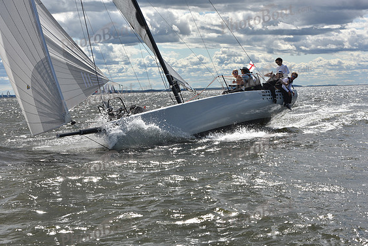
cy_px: 121
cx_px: 187
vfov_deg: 18.9
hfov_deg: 28.1
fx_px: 736
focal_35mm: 72
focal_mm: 70
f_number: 10
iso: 250
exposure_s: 1/1000
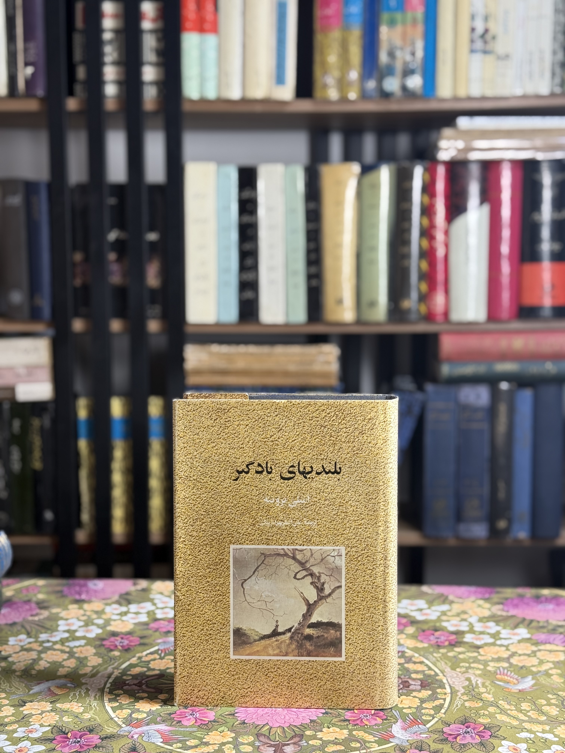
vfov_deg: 39.7
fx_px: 1045
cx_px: 282
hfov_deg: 30.3
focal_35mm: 48
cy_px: 376
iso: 50
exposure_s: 1/50
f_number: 1.78
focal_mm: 6.76
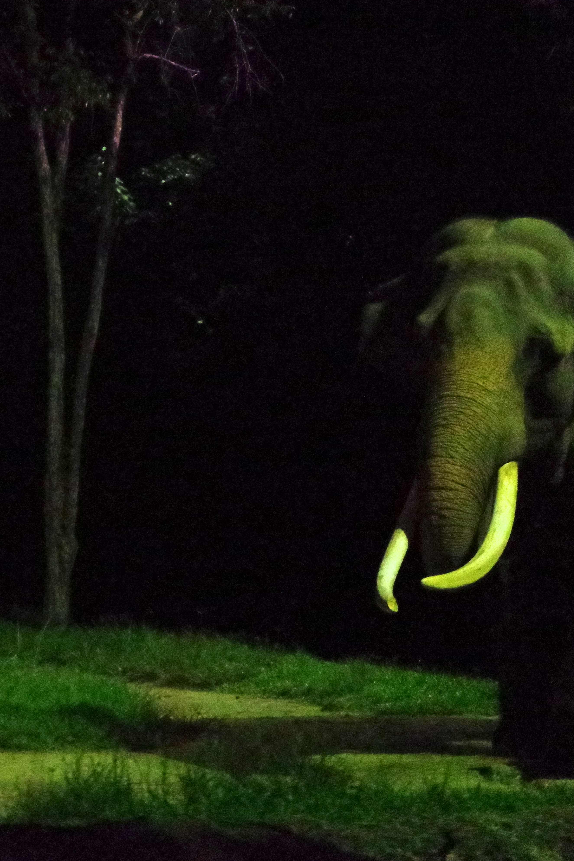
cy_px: 430
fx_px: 2984
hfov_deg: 10.9
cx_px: 551
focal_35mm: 125
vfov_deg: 16.4
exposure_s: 1/60
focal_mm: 55
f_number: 4.5
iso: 51200
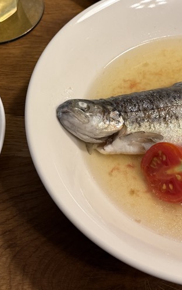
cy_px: 93
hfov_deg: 21.3
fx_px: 484
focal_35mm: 61
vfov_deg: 33.1
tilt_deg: -52.8
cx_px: 108
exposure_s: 1/100
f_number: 1.78
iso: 200
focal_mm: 6.76
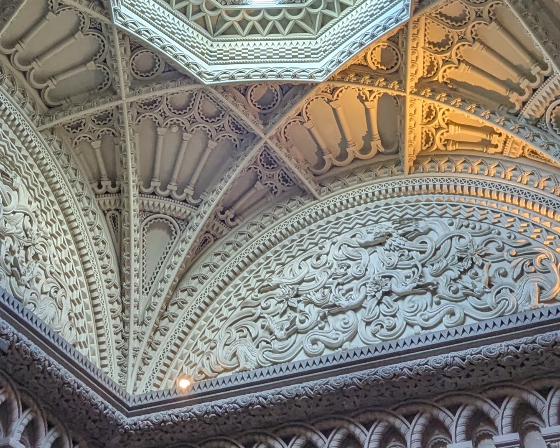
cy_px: 66
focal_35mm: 47
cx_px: 256
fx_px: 779
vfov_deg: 31.0
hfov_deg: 39.5
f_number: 2.2
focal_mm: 2.35
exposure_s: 1/50
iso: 84
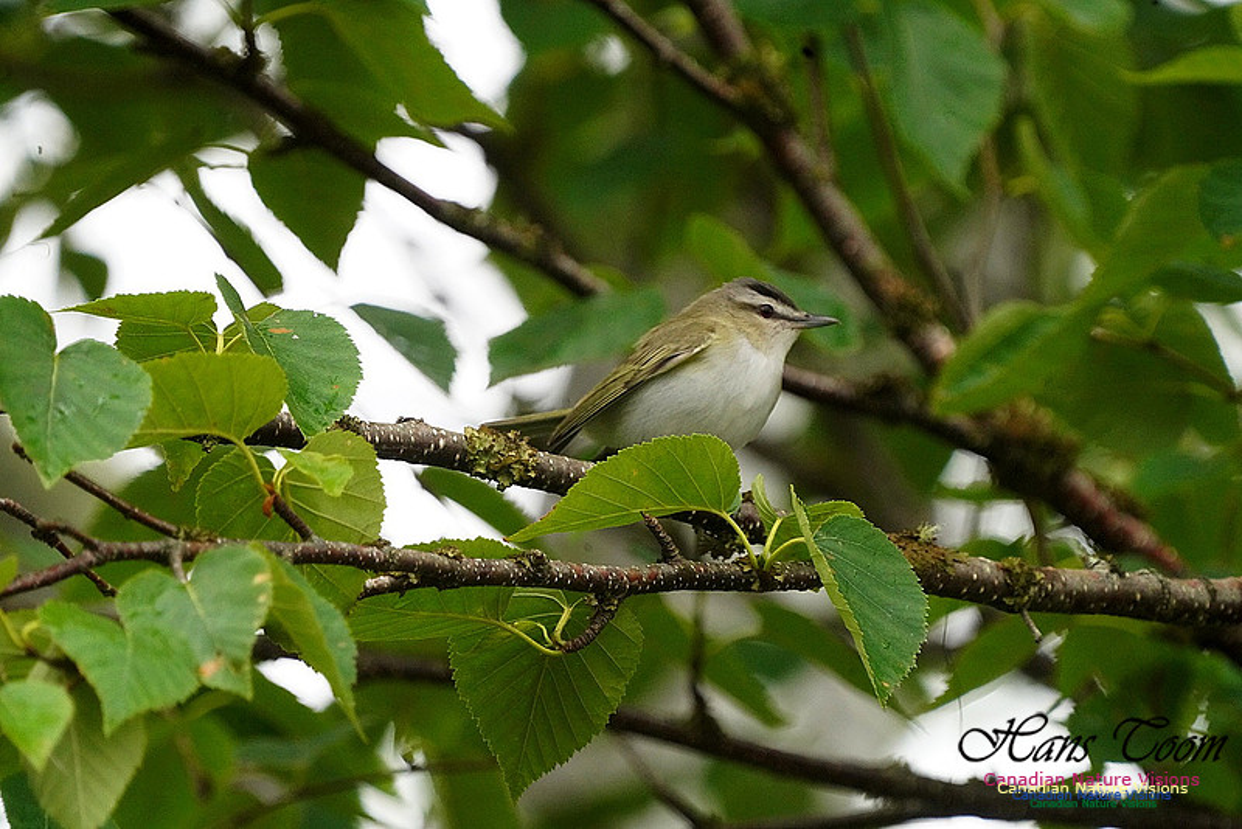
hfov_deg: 1.7
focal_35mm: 1200
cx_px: 621
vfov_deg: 1.1
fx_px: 41413
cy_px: 414
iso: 6400
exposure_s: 1/320
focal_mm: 1200
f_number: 13
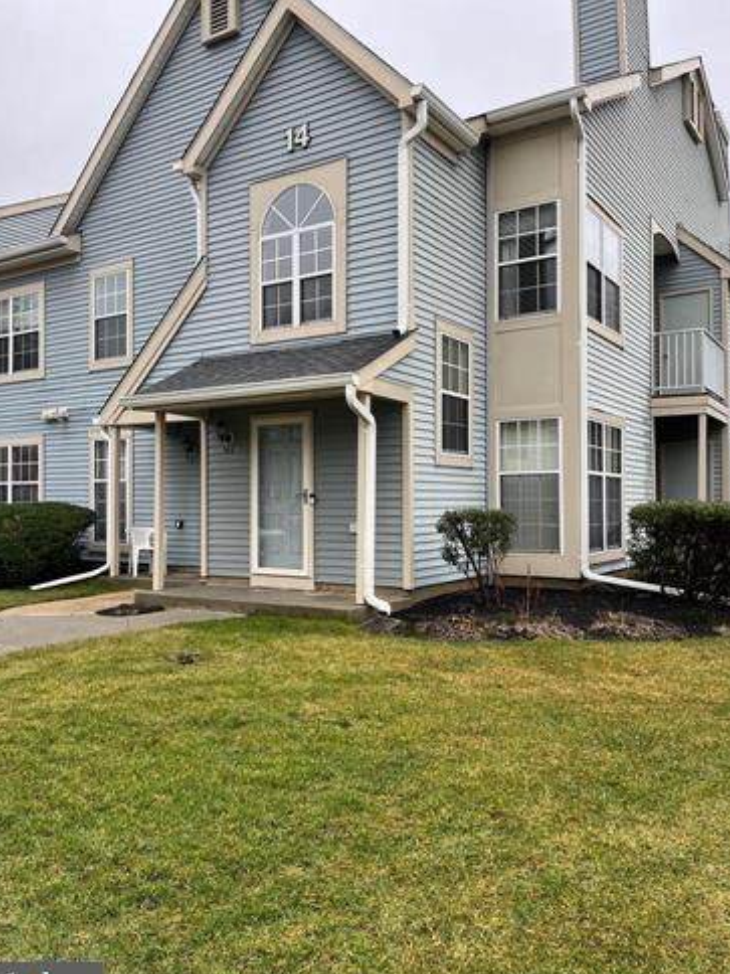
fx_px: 815
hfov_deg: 48.2
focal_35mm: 29
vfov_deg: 61.7
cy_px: 477
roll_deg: +0.9
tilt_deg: +1.8
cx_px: 333
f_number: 1.6
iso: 50
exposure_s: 1/122
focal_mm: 5.1
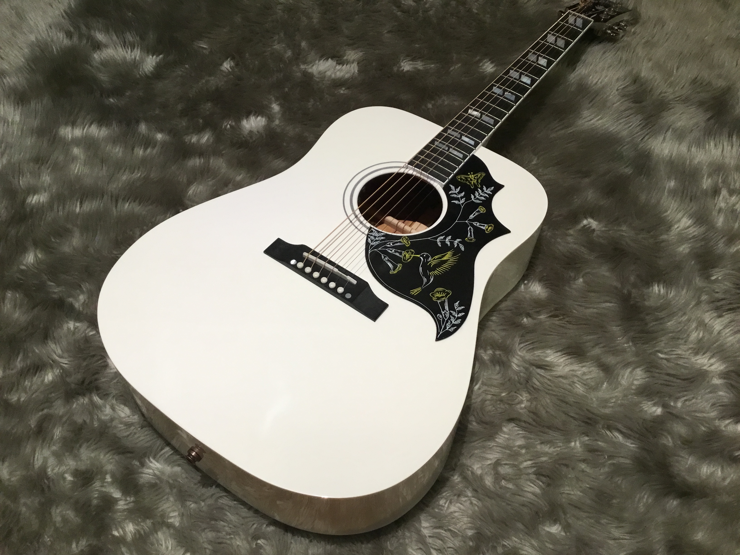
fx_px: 663
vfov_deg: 45.4
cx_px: 370
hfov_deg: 58.4
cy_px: 278
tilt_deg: -57.0
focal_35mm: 31
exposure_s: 1/30
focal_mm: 3.3
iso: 40
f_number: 2.4
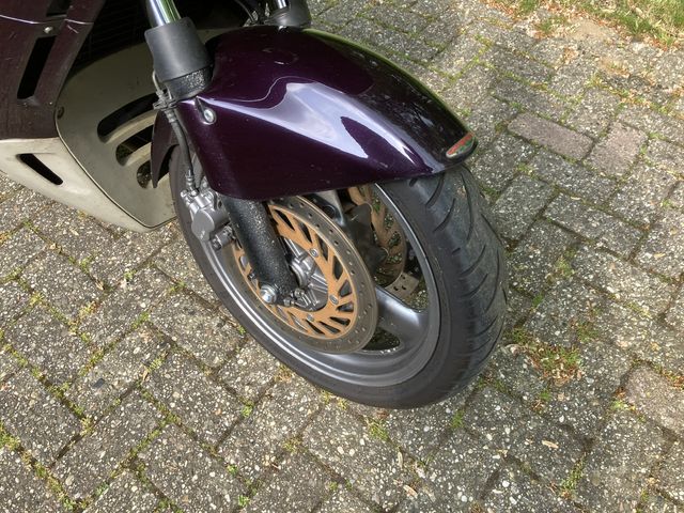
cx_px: 342
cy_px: 256
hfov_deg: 63.4
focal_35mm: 28
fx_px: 553
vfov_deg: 49.7
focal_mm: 3.99
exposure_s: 1/174
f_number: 1.8
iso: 25
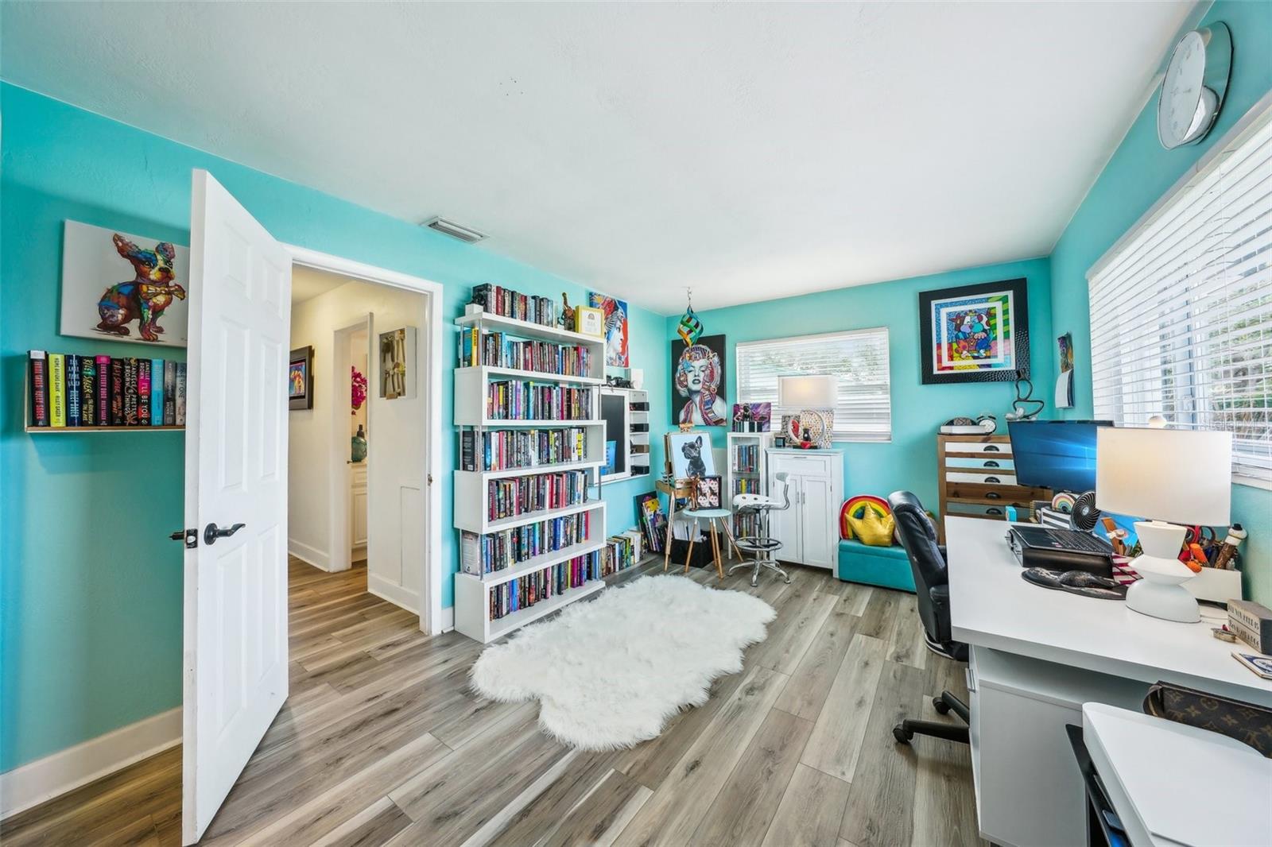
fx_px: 424
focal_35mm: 12
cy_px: 424
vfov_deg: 90.0
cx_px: 636
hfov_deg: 112.6
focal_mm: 12
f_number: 8
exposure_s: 1/30
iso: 400
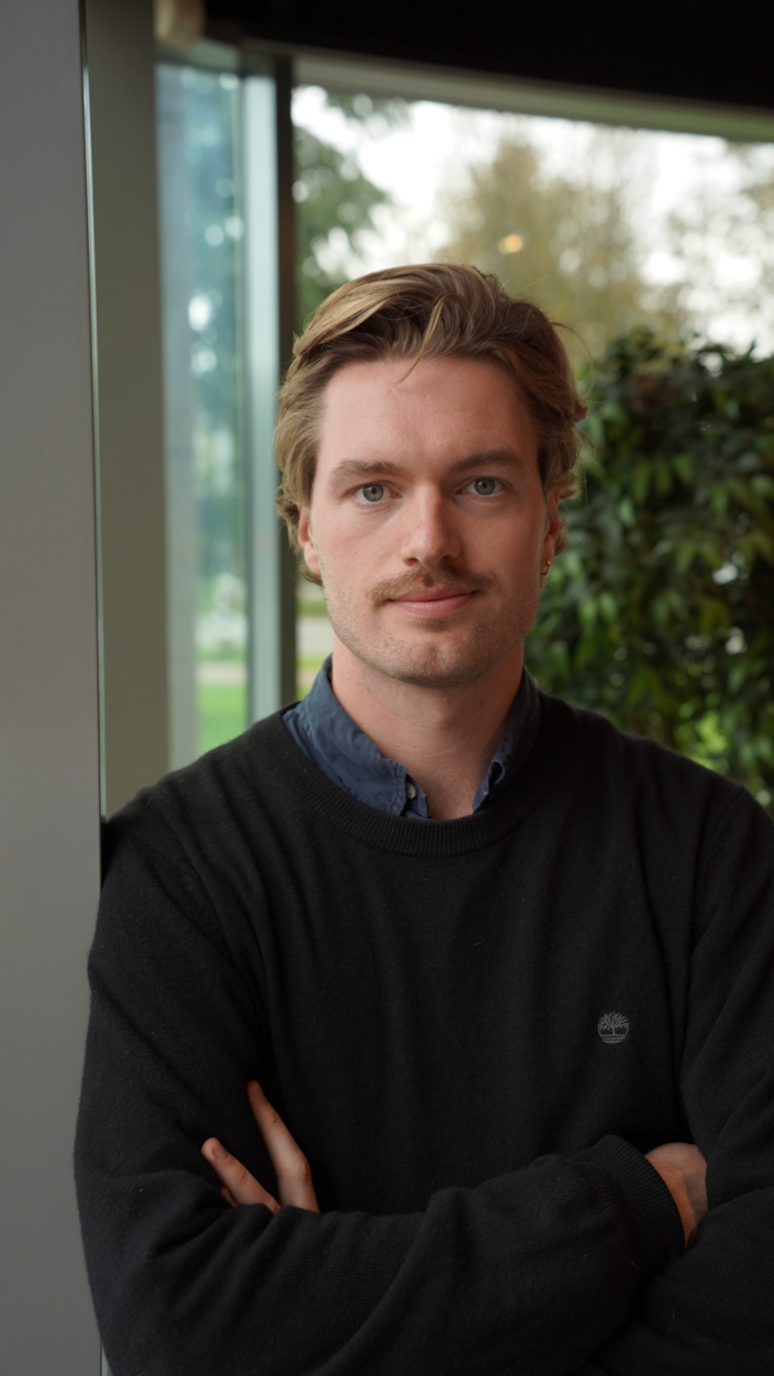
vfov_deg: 45.5
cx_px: 448
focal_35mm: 45
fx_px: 1641
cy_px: 696
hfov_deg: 26.5
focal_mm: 42
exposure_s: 1/100
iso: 320
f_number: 3.5
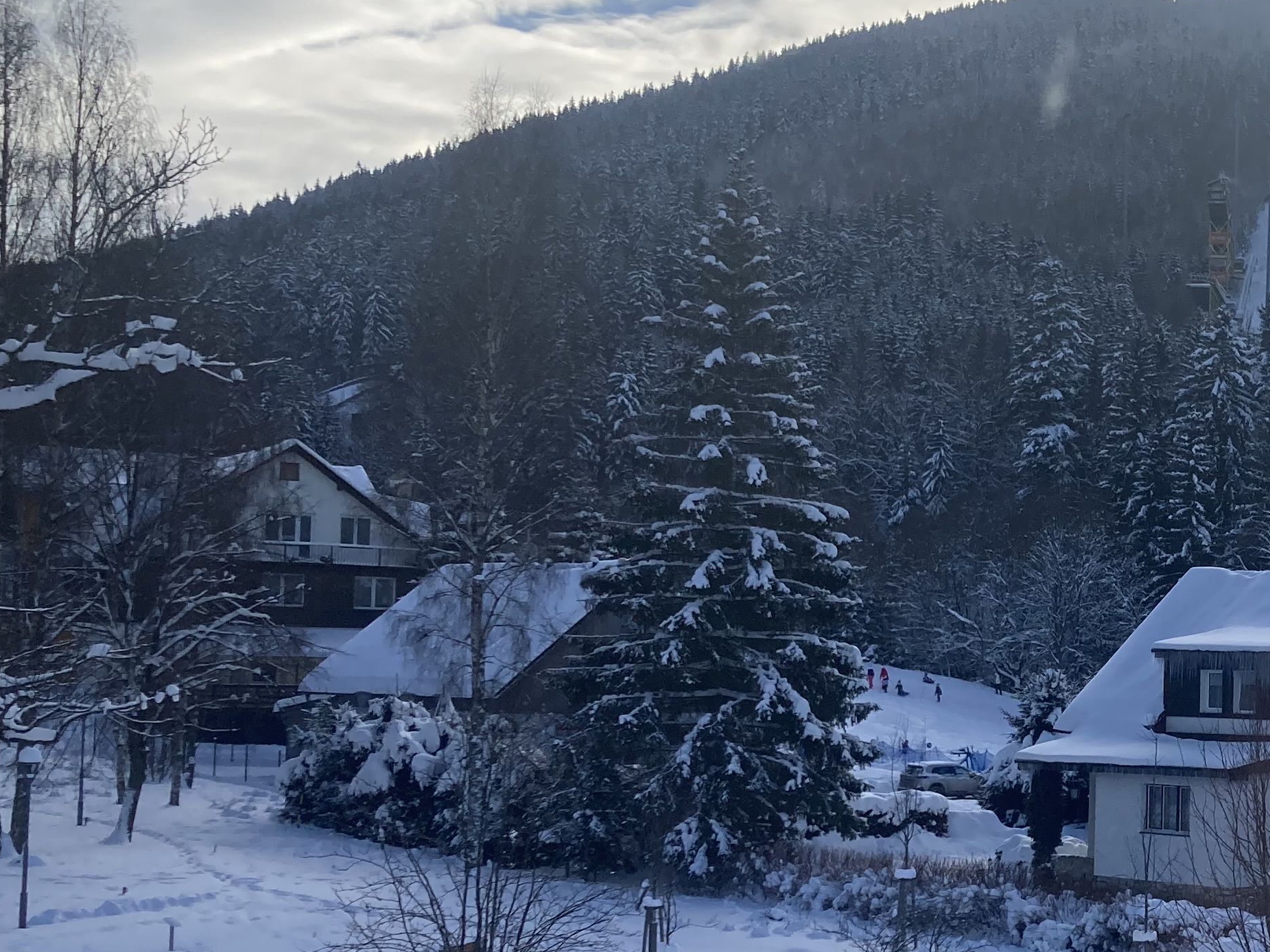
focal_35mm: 61
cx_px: 1336
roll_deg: -0.1
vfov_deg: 24.0
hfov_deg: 29.1
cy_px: 594
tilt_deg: +2.2
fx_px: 2238
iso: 20
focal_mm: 3.99
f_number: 1.8
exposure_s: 1/2857
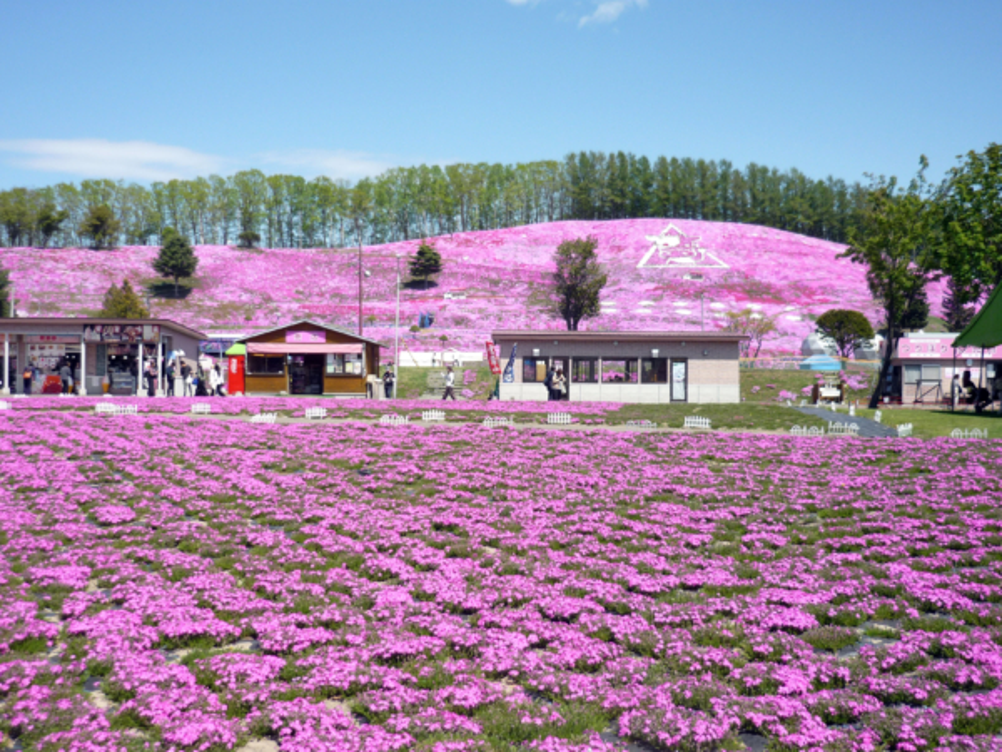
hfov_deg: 49.0
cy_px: 376
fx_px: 1100
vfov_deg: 37.7
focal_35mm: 38
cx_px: 501
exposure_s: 1/1000
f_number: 2.9
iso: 100
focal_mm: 6.3
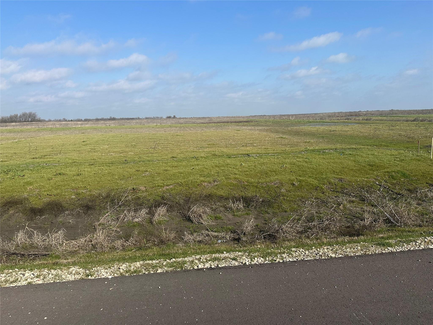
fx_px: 300
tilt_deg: -8.5
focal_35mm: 24
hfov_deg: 71.6
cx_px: 216
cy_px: 162
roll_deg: +4.2
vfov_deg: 56.8
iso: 80
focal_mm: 6.86
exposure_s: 1/5263
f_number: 1.78
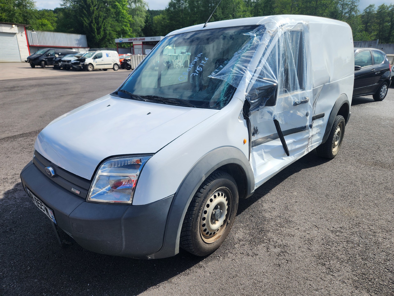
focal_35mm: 23
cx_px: 197
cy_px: 148
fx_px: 262
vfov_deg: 58.9
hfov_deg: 73.9
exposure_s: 1/2000
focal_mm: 5.4
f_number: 1.8
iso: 20
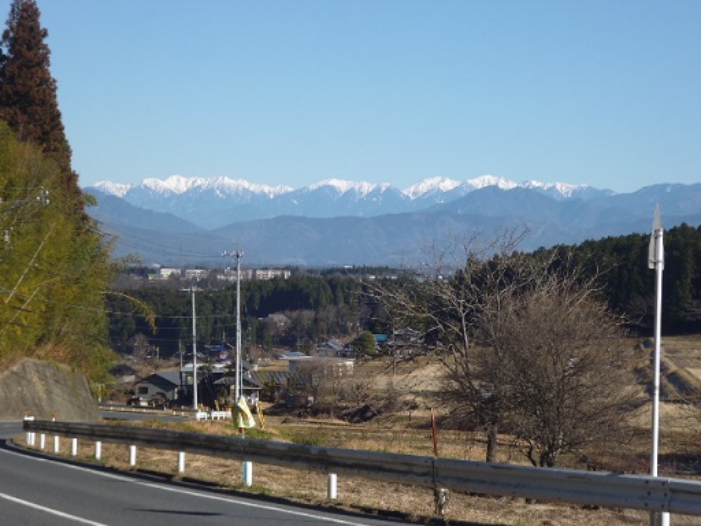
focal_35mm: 109
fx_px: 2207
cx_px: 350
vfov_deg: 13.6
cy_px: 263
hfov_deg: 18.0
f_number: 6.5
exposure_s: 1/320
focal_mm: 19.3
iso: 100
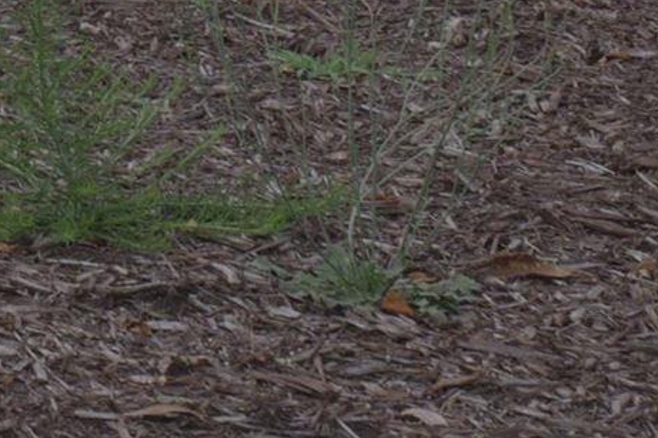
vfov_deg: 8.1
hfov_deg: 10.9
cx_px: -932
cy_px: -519
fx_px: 2923
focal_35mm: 160
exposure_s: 1/800
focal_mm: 24
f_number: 8
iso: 640
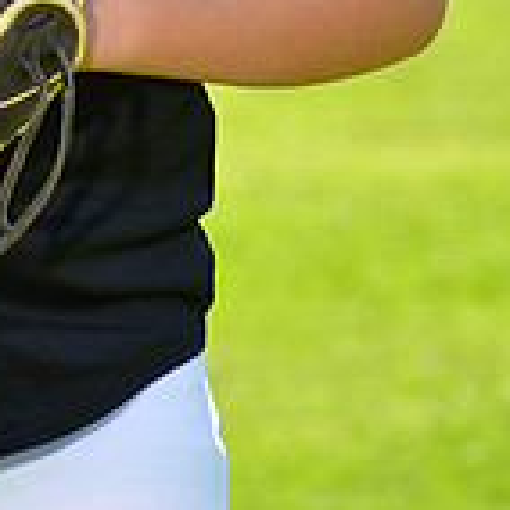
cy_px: -453
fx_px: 8368
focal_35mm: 502
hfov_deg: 3.5
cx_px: -160
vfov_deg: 3.5
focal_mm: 145
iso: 200
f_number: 8
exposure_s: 1/250
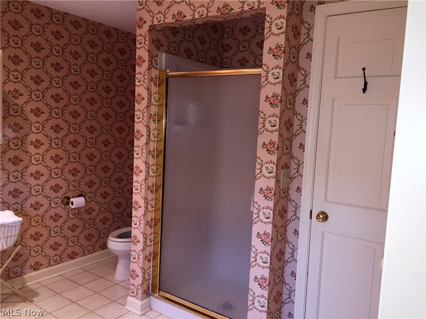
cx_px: 213
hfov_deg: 61.7
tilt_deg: -6.2
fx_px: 357
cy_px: 160
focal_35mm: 29
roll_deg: -3.7
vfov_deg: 48.2
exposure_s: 1/24
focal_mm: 4.15
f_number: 2.2
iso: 100
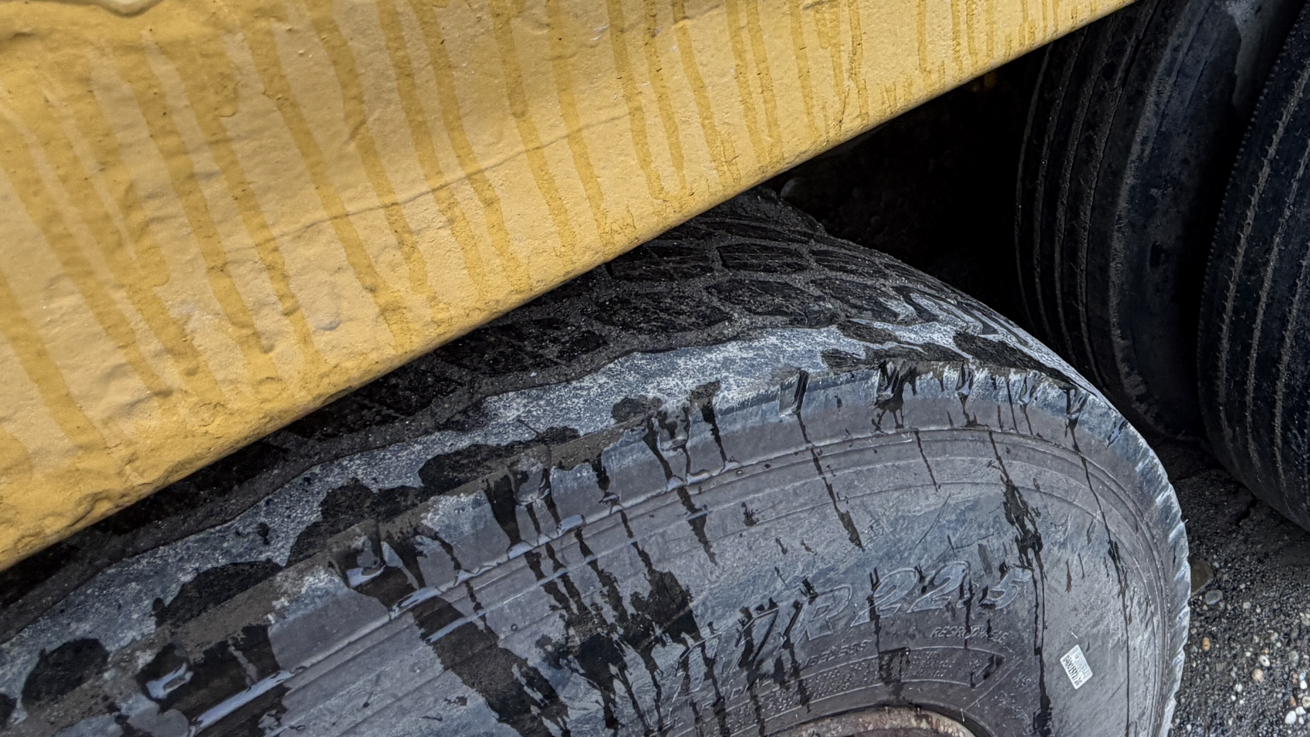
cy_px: 176
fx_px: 1146
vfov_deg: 34.8
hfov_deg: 53.1
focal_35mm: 33
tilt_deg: -33.6
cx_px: 1146
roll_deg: +2.5
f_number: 2.2
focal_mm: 2.22
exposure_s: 1/156
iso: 40
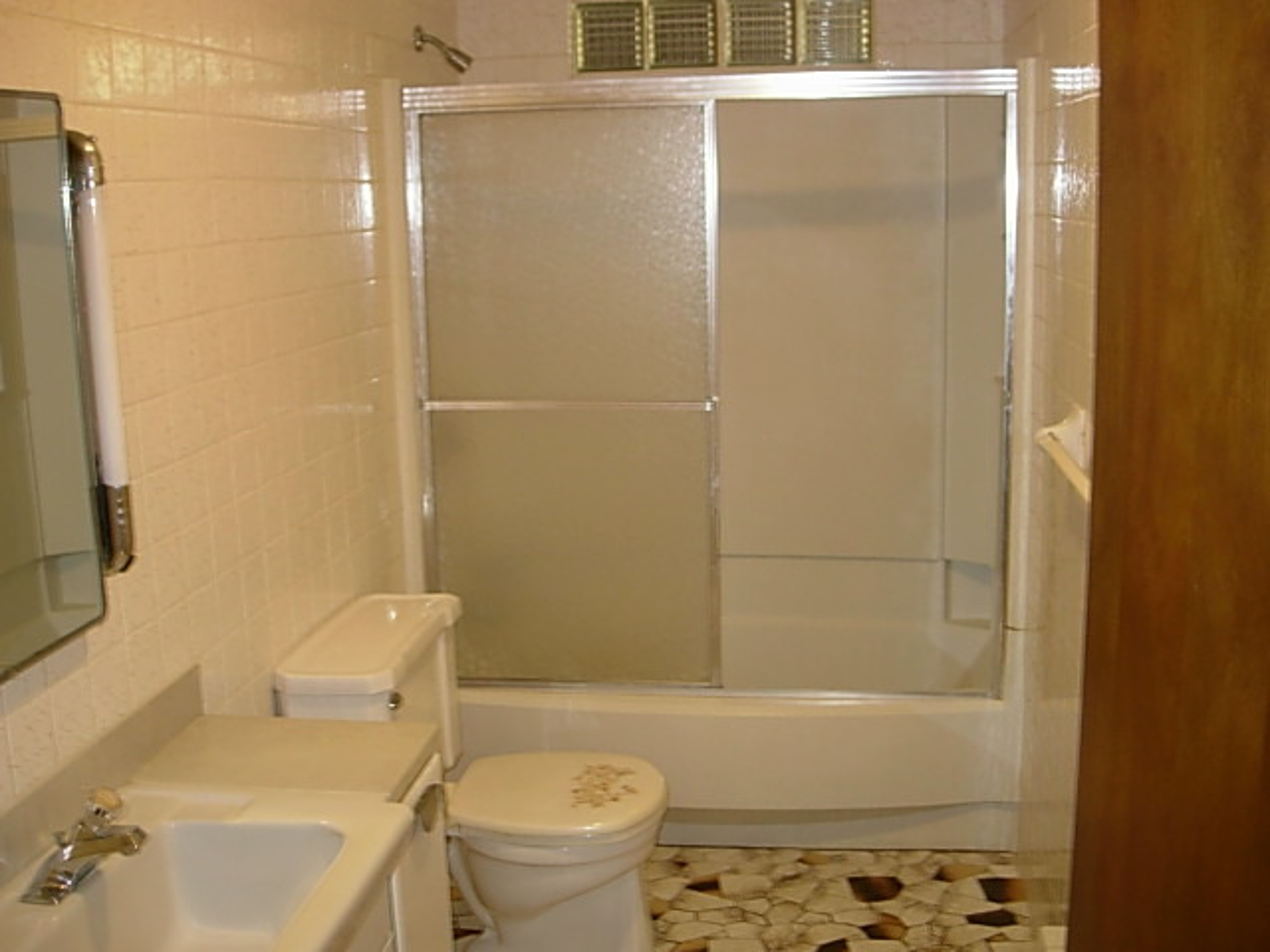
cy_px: 476
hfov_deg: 49.0
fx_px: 1394
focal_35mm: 38
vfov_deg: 37.7
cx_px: 635
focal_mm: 7.8
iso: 79
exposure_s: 1/7.1
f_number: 2.8
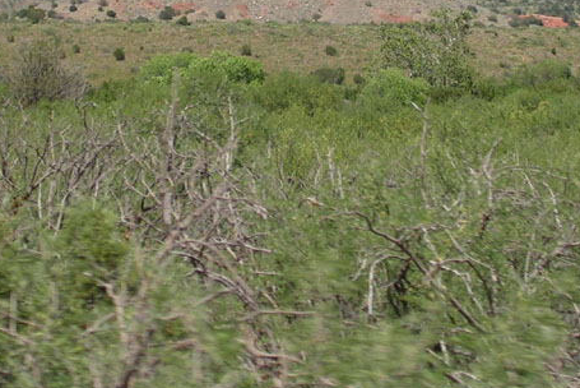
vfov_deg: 6.8
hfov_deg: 10.2
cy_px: 10
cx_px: 278
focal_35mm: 201
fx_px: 3240
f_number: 4.8
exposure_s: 1/424
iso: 50
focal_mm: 16.7
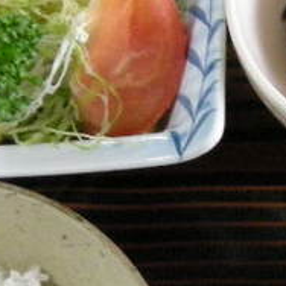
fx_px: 1458
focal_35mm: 156
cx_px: 386
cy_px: 163
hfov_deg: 10.9
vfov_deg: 11.2
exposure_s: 1/28.7
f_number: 2.8
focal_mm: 5.7
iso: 400
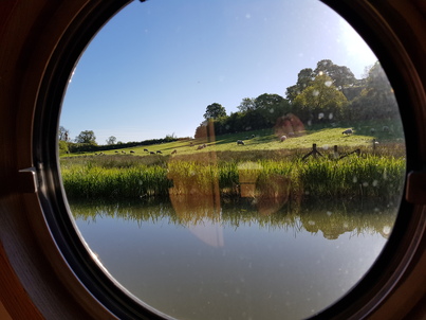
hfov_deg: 67.3
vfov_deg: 53.0
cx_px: 213
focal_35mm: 26
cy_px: 160
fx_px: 320
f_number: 1.7
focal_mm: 4.2
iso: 40
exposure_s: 1/2168
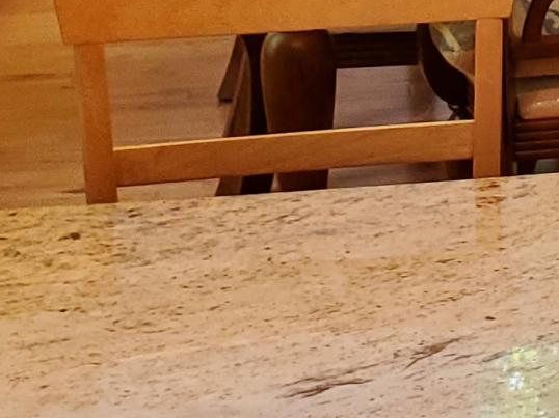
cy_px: -282
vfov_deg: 9.8
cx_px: 902
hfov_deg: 12.7
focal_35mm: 145
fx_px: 2341
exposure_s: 1/59
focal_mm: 4.3
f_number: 2.4
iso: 250
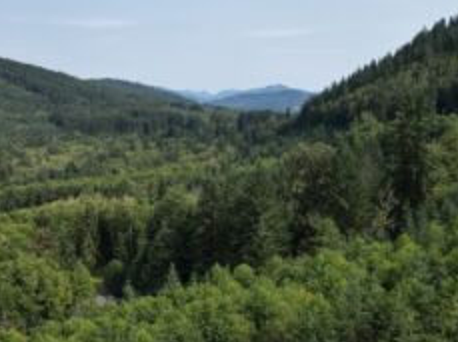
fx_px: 555
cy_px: 132
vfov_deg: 34.1
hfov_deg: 44.8
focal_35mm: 42
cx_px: 202
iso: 110
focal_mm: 6.72
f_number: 1.7
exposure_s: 1/2500
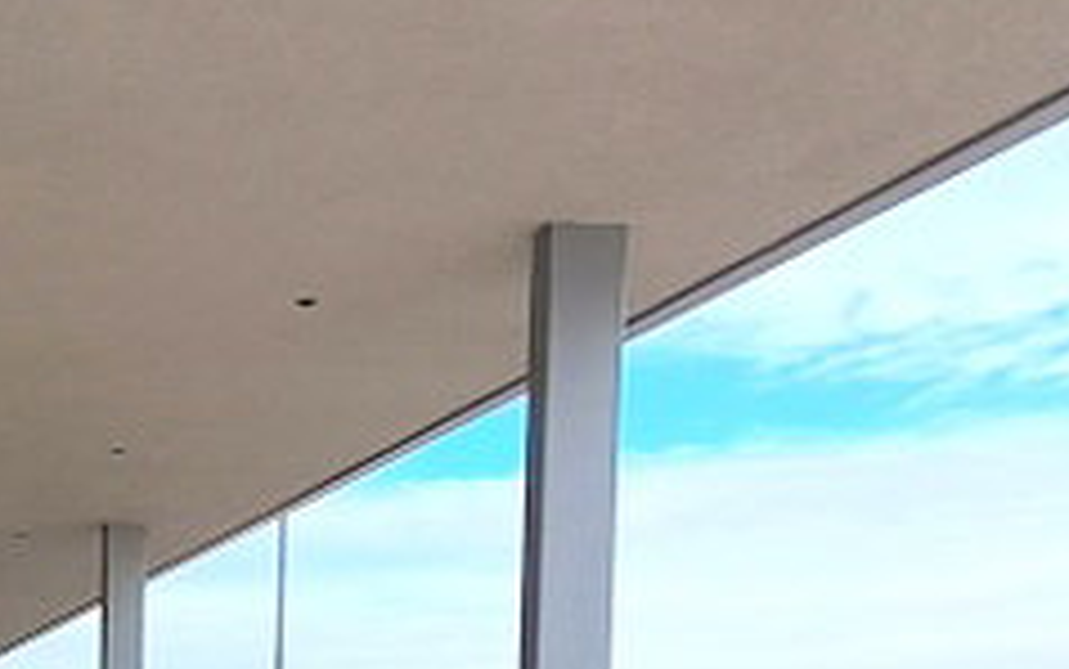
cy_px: 902
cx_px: -180
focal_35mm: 57
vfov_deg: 20.5
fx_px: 1661
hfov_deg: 30.8
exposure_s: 1/677
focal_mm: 1.64
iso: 40
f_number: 2.2
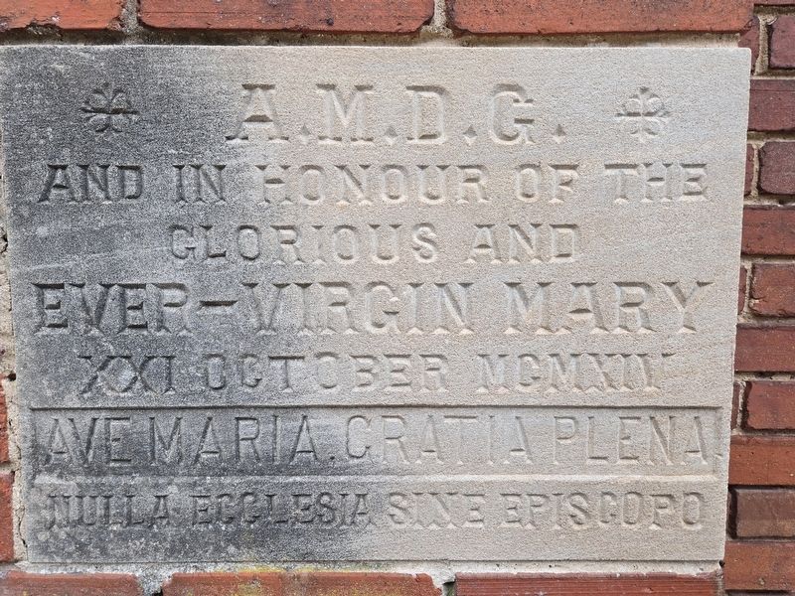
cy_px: 298
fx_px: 528
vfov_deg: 58.9
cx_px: 398
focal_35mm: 23
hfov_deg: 73.9
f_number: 1.8
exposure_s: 1/182
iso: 100
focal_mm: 5.4
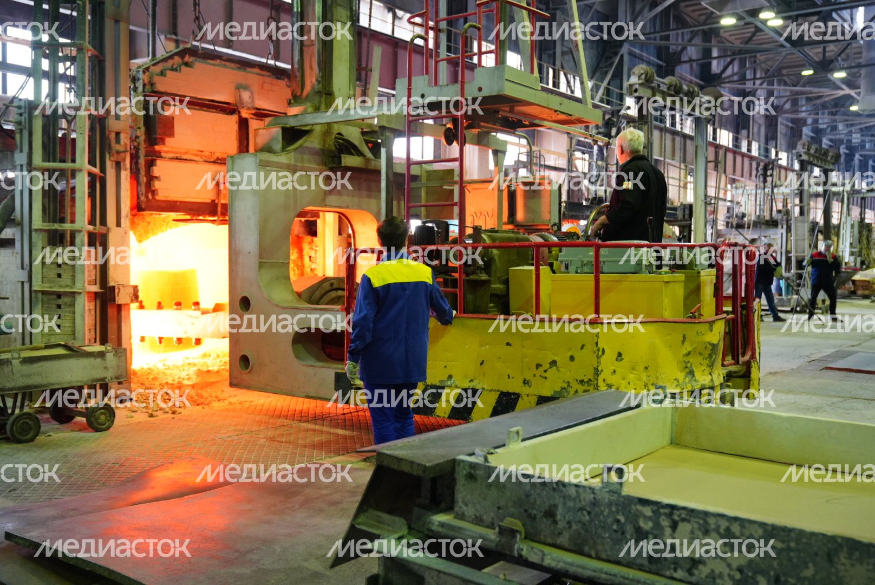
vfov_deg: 37.9
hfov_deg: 54.4
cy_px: 292
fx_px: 851
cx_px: 438
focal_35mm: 35
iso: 3200
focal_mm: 35
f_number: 3.2
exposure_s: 1/100
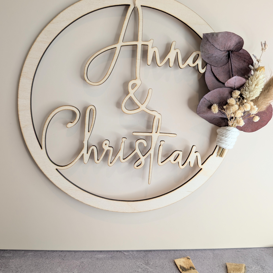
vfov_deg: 55.5
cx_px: 138
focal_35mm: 29
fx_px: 259
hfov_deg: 55.6
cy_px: 152
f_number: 1.68
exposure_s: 1/32.3
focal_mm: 6.9
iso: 19
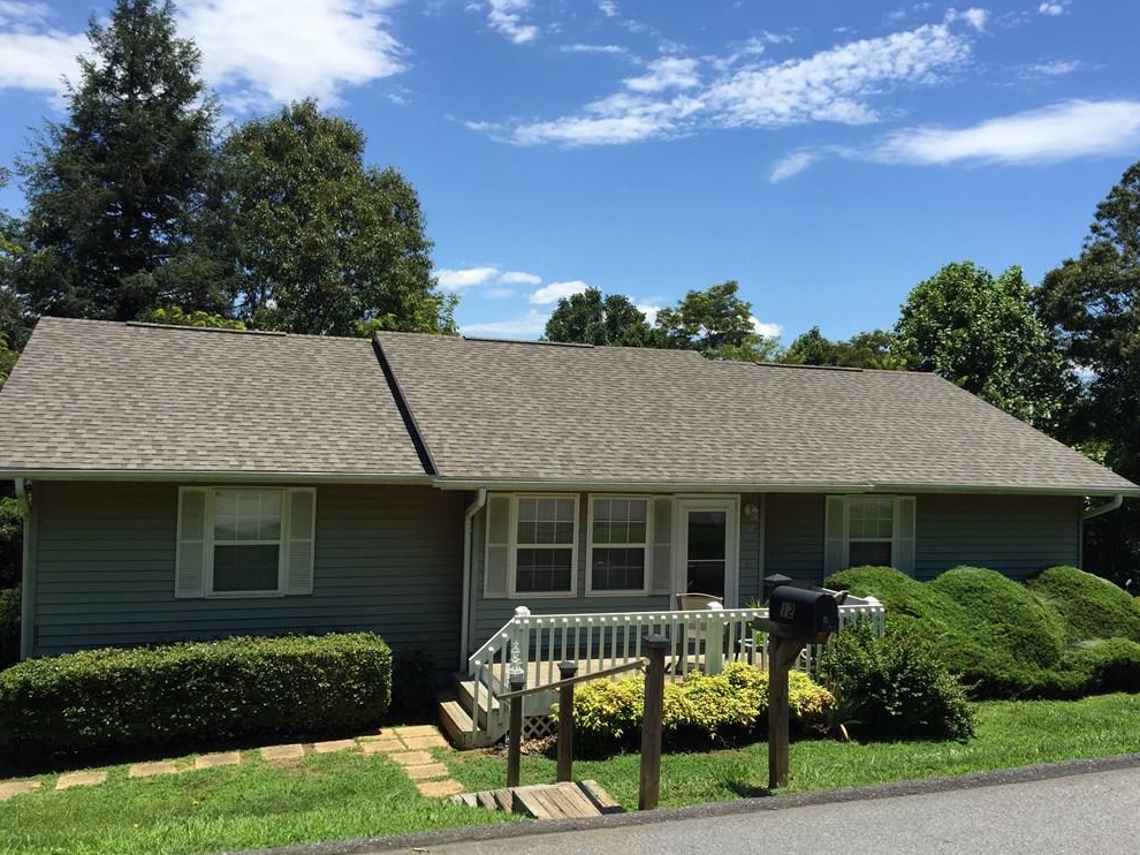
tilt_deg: +0.4
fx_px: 988
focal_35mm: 30
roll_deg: -3.7
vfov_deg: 46.8
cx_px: 576
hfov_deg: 60.0
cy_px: 431
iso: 32
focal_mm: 4.15
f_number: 2.2
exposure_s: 1/1721
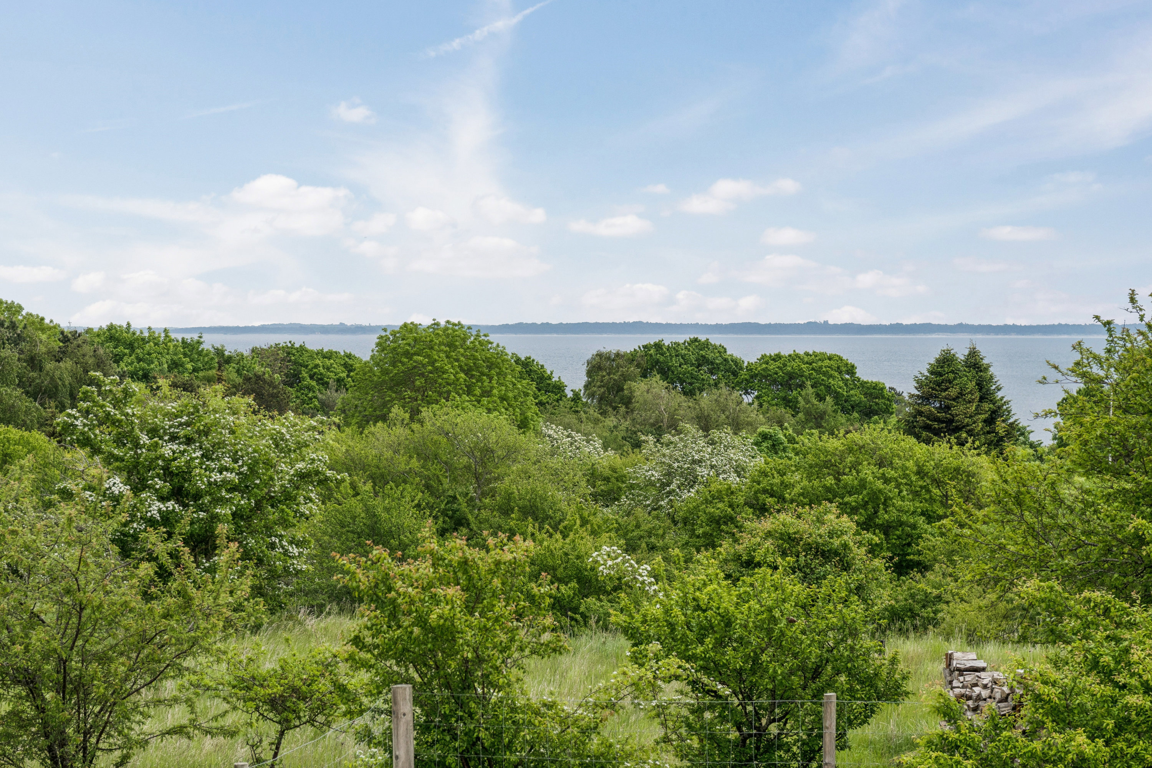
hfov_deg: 19.5
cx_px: 576
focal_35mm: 105
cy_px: 384
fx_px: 3360
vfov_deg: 13.0
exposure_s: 1/800
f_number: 6.3
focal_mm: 70
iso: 200
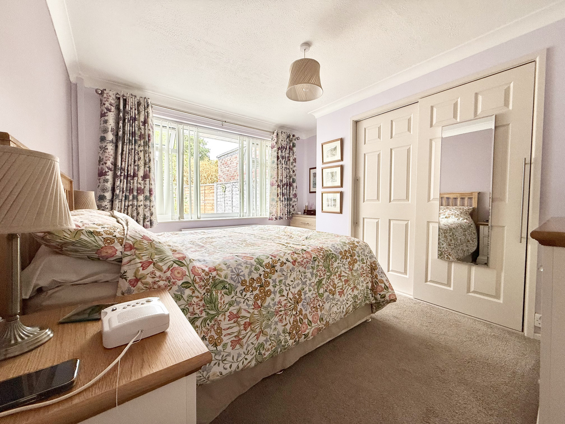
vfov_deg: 85.7
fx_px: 229
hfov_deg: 102.1
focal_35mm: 14
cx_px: 282
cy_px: 212
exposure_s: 1/99
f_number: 2.2
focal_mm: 2.22
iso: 125
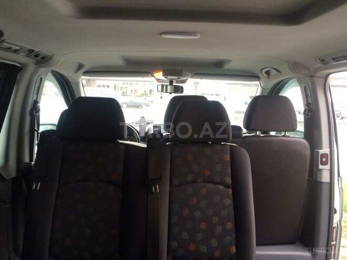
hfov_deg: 61.7
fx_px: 291
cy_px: 130
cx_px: 174
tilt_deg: -4.1
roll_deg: -1.4
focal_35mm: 29
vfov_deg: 48.2
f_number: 2.2
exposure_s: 1/33
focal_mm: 4.15
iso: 100
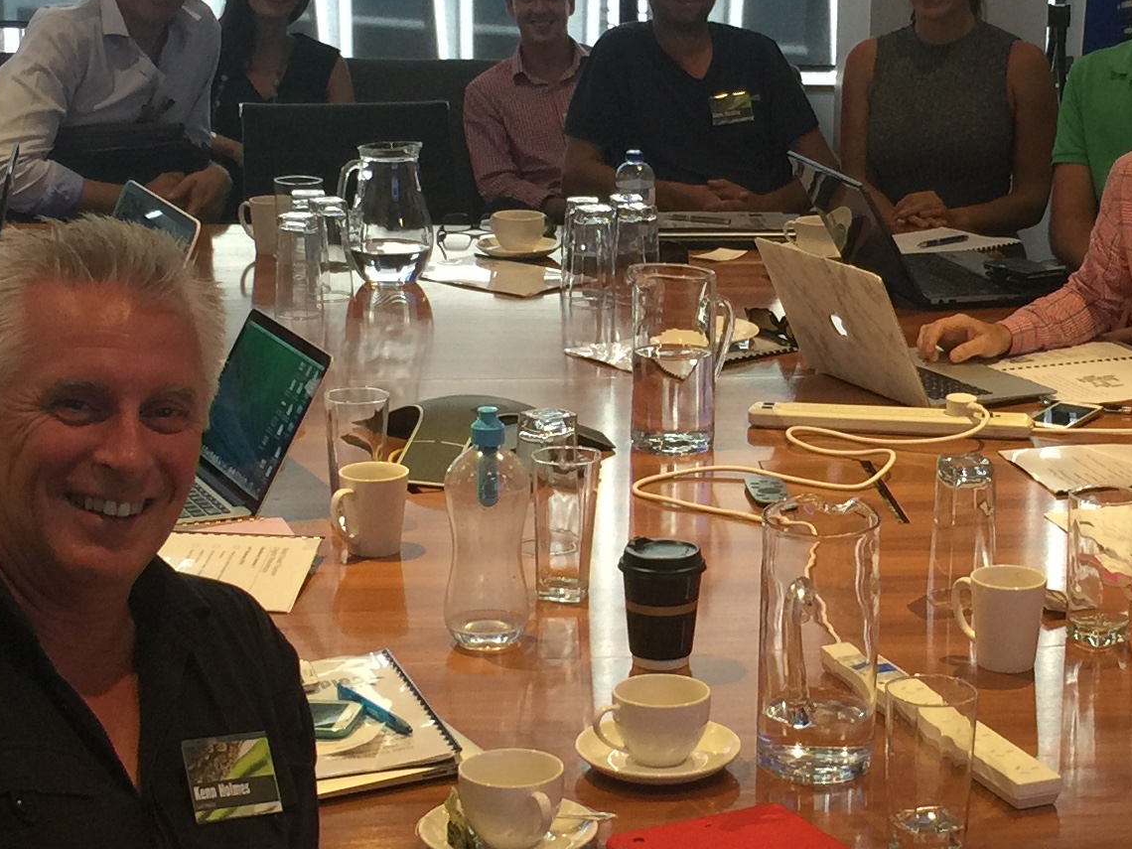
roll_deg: -4.7
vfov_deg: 17.8
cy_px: 364
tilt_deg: -13.1
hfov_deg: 23.3
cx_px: 850
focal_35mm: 83
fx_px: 2714
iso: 50
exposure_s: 1/17
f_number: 2.2
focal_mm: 4.15
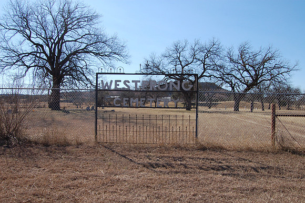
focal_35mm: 30
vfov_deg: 43.6
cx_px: 152
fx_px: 254
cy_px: 102
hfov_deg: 62.0
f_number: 9
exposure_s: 1/320
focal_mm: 20
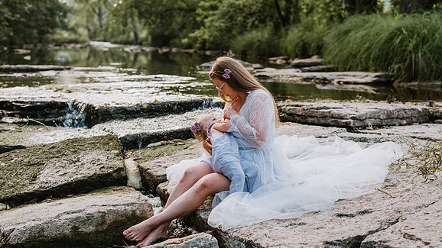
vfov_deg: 19.7
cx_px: 221
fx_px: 715
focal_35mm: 61
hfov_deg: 34.4
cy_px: 144
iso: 500
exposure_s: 1/800
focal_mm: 58
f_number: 3.2
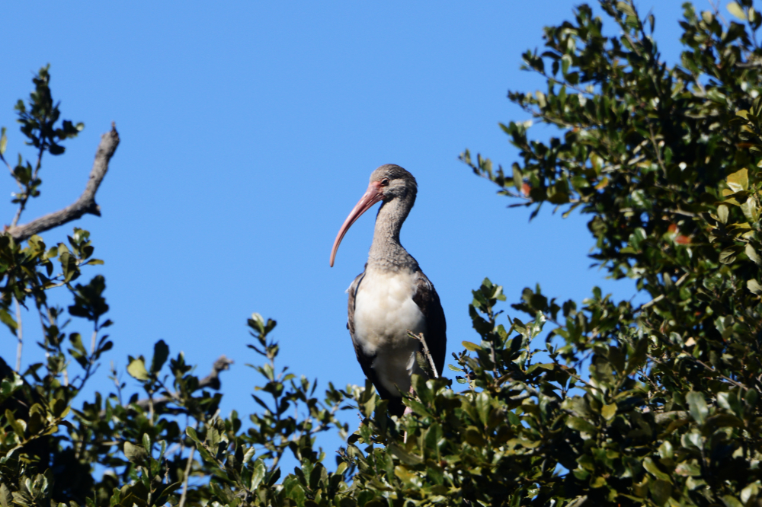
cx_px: 381
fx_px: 6348
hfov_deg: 6.9
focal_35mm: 300
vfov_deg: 4.6
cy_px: 254
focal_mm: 300
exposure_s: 1/800
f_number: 8
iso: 250
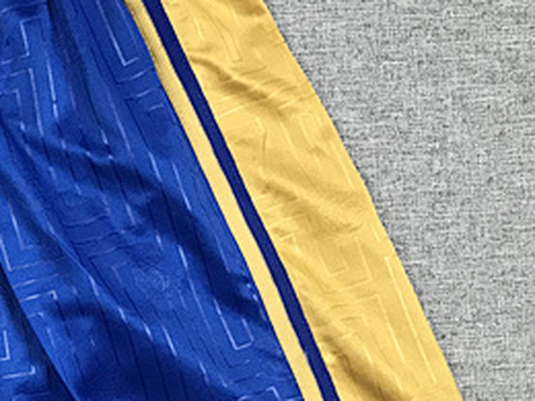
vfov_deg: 17.0
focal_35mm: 86
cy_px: 339
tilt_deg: -83.2
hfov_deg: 20.7
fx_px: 1329
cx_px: -165
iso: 32
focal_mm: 3.99
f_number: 1.8
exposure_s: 1/33
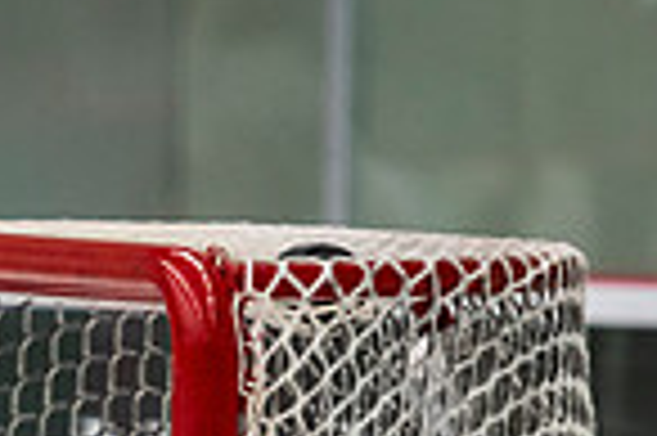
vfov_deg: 1.7
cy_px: 856
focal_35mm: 798
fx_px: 14547
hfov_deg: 2.6
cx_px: -653
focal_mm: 175
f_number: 3.2
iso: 2000
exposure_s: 1/640
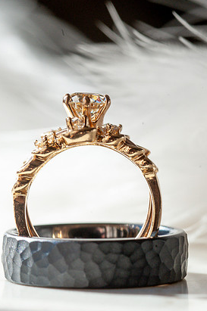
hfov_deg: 7.8
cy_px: 147
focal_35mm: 175
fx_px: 1513
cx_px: 87
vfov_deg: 11.8
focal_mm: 105
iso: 640
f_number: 11
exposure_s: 1/160
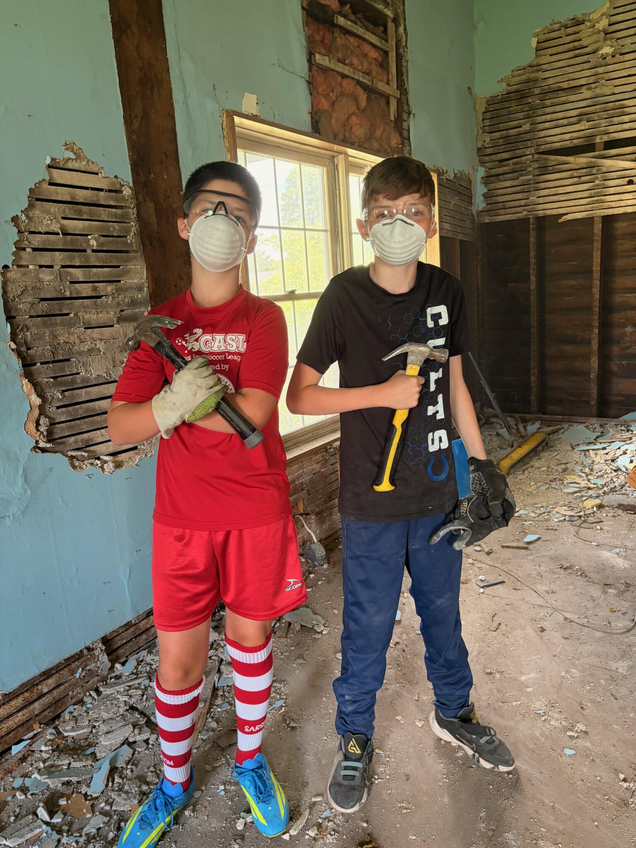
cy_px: 424
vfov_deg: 67.3
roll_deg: +4.1
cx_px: 318
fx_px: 637
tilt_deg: -10.8
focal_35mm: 26
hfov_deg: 53.1
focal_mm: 5.96
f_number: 1.6
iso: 160
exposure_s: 1/60
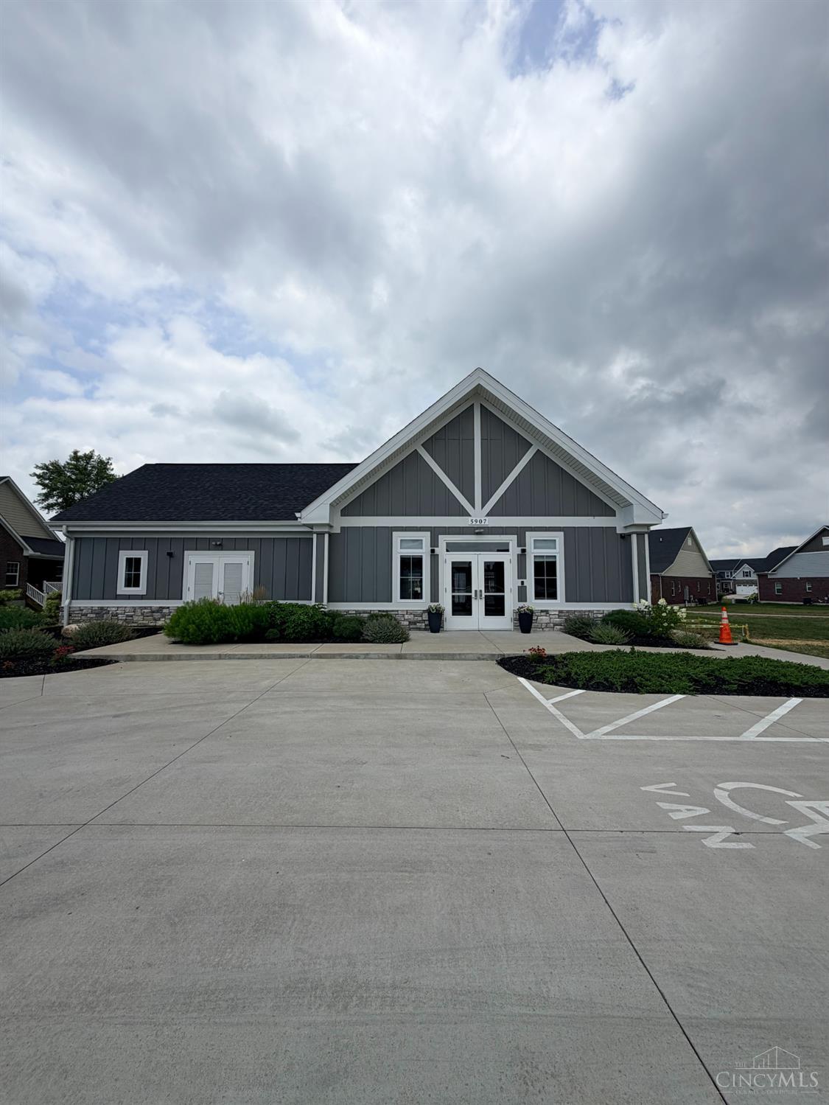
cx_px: 414
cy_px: 552
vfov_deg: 102.0
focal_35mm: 14
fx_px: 447
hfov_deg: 85.7
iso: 20
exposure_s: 1/1613
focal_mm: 2.22
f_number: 2.2
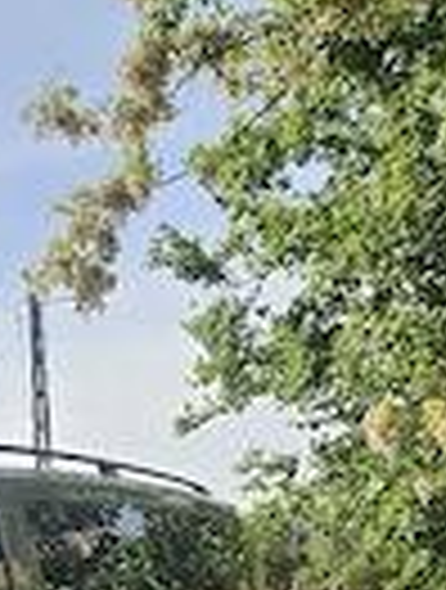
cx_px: -117
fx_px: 1197
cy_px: 865
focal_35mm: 70
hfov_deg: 19.6
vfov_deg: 22.9
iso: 25
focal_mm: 5.4
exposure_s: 1/1250
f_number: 1.8
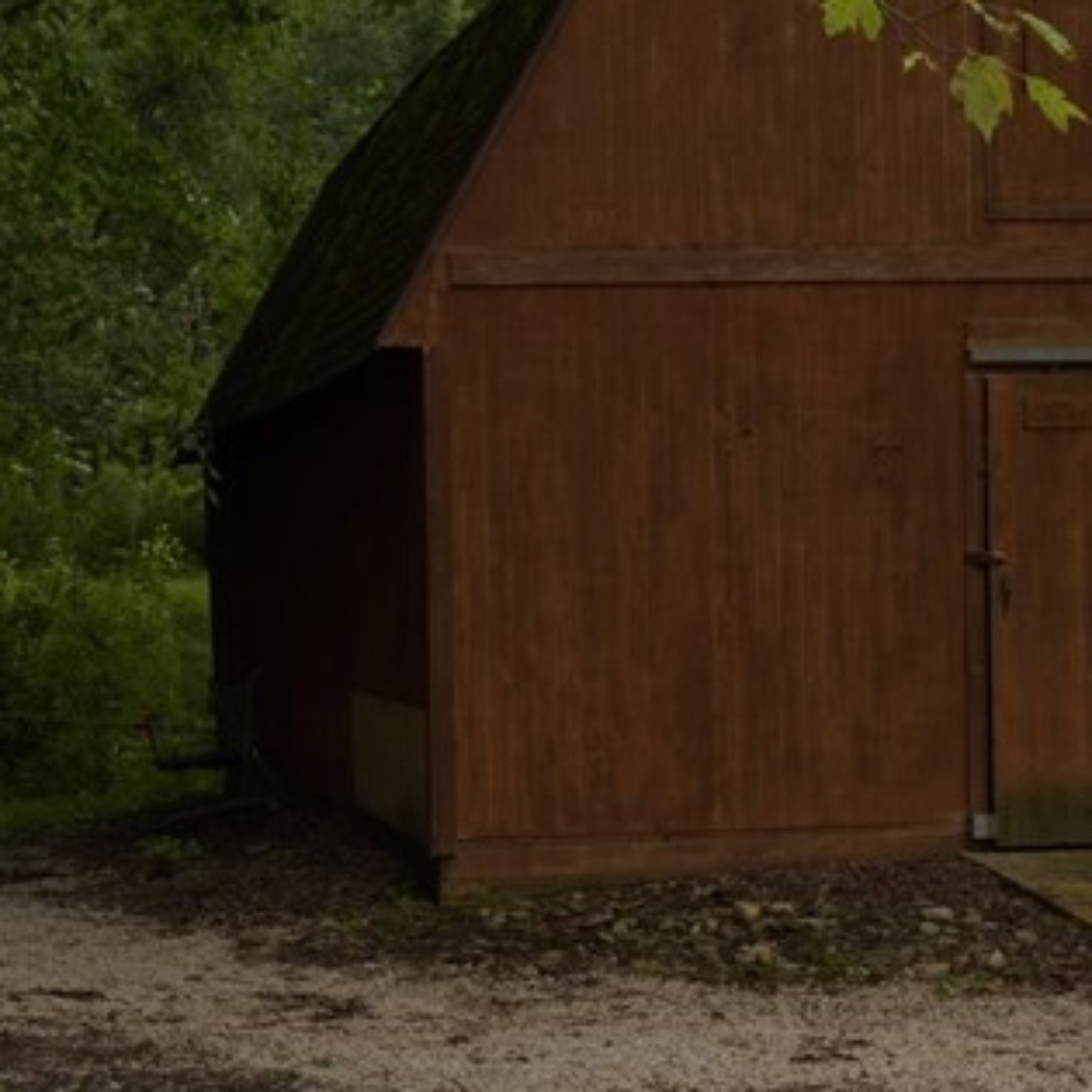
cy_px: 718
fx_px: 3141
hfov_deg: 19.7
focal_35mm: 88
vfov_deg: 19.7
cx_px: 482
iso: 100
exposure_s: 1/160
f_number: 6.3
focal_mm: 20
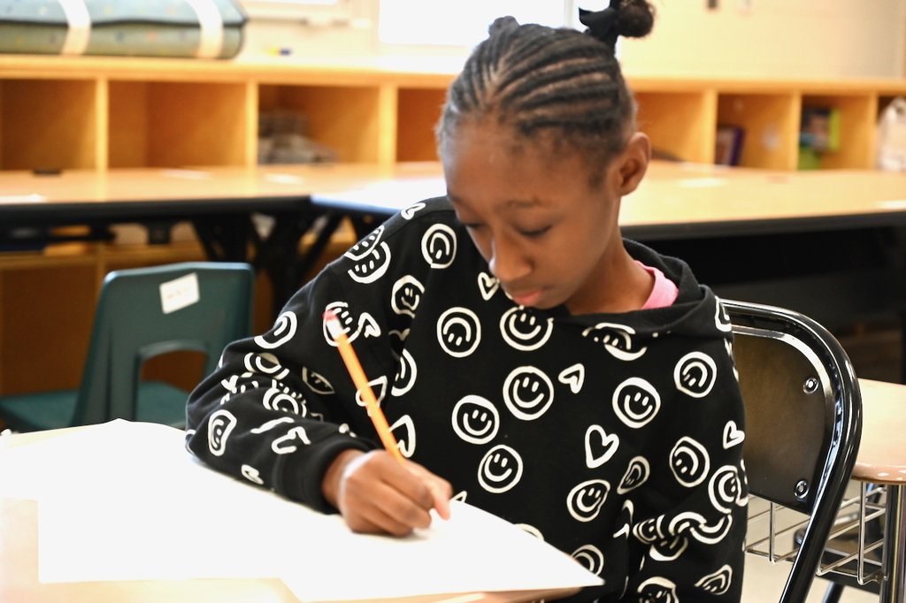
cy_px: 302
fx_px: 1761
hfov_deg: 28.9
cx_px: 453
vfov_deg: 19.4
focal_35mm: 70
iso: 2200
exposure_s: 1/250
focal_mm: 70
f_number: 4
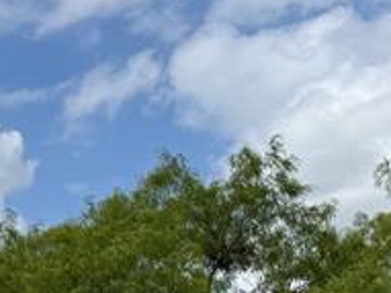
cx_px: -575
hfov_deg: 12.0
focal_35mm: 129
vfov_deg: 10.9
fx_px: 1456
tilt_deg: +3.1
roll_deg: -1.2
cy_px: 482
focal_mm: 6.76
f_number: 1.78
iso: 80
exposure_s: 1/8130
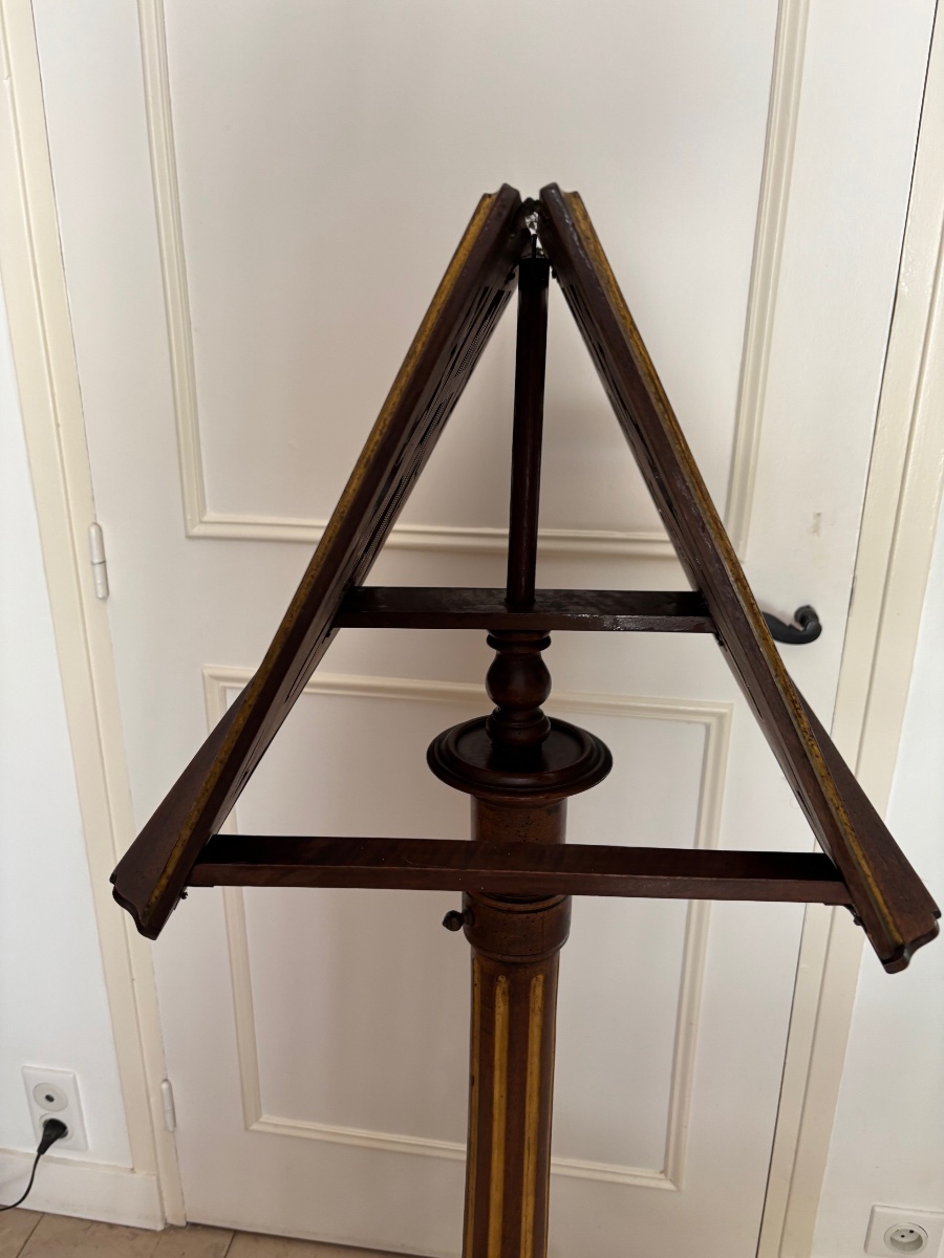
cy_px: 629
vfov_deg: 67.3
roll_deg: -1.6
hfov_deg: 53.1
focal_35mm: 26
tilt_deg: -19.9
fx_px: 945
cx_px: 472
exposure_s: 1/48
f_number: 1.6
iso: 100
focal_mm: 5.96
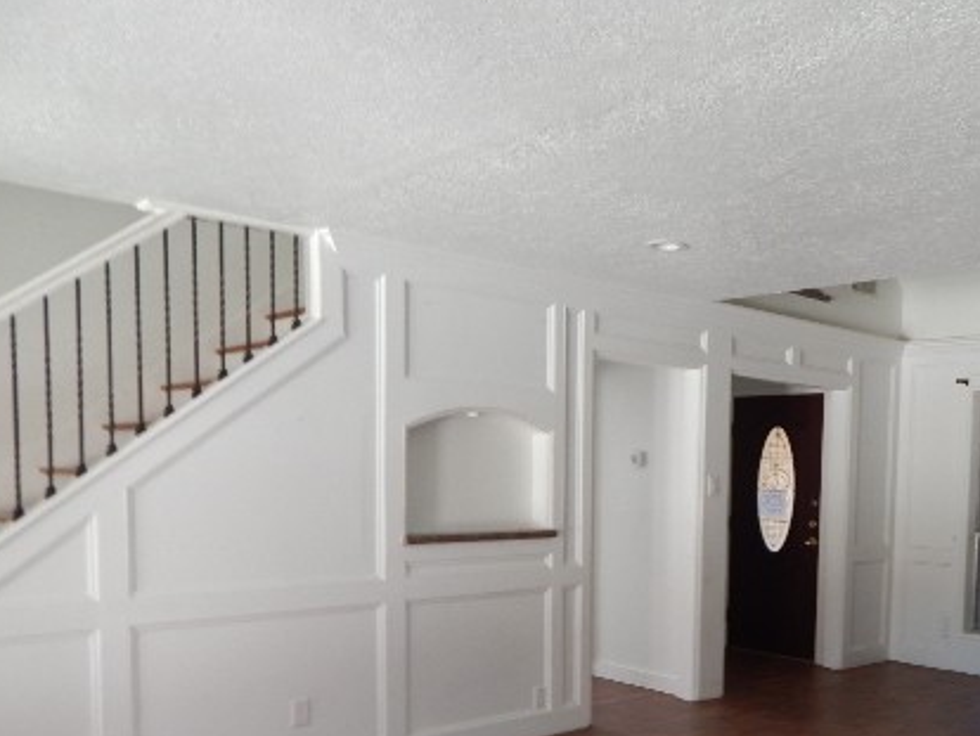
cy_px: 554
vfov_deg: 40.6
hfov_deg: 51.8
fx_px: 963
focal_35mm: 34
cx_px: 724
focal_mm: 4
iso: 125
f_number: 3
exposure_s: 1/30
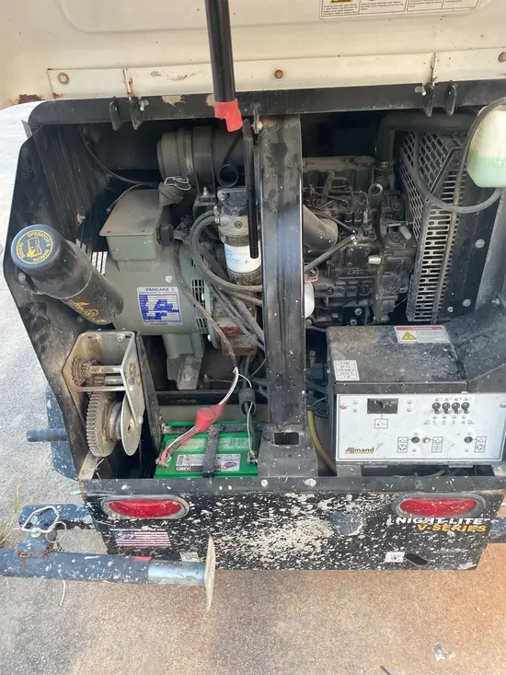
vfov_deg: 67.3
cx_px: 253
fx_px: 507
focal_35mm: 26
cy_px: 338
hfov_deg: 53.1
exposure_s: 1/71
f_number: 1.8
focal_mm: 4.25
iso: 125
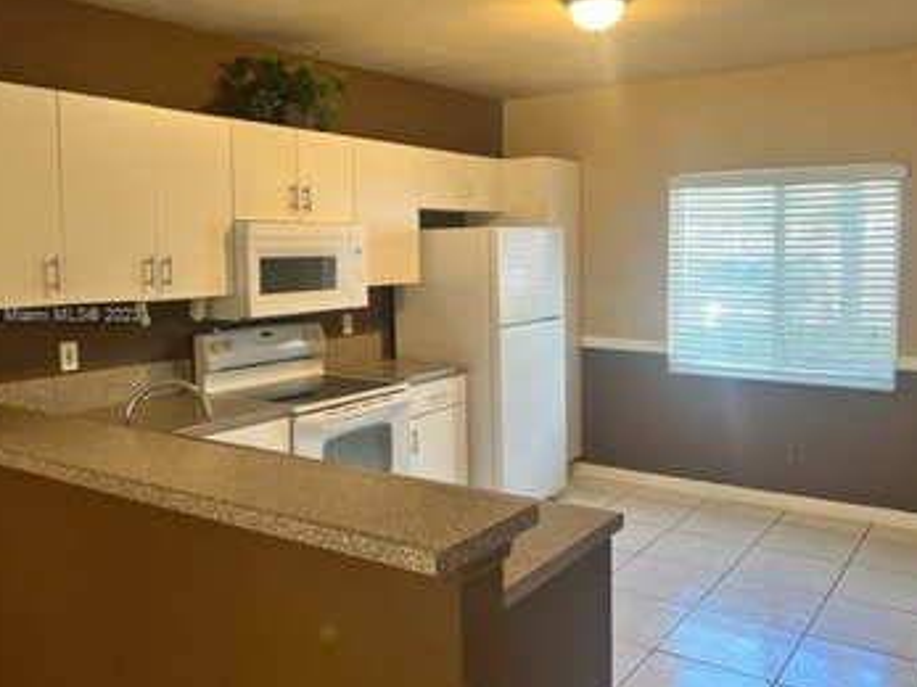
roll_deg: +0.6
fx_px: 847
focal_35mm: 32
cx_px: 461
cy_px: 317
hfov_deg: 56.8
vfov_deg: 44.1
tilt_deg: -5.4
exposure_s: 1/60
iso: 80
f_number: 1.5
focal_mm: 5.7
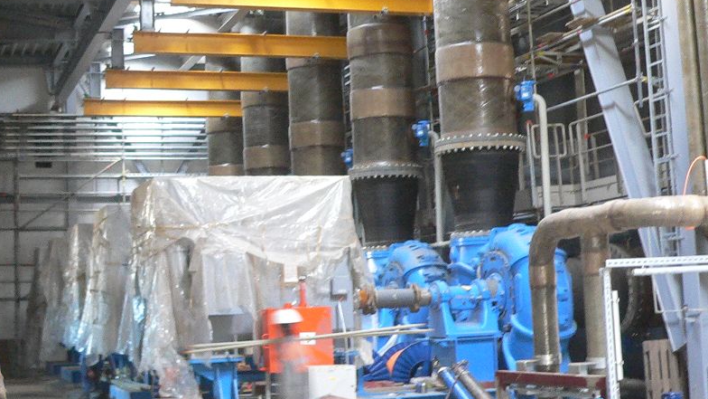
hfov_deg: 32.8
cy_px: 146
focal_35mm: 64
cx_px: 324
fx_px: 1201
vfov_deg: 18.8
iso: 200
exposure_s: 1/8
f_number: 2.8
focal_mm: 6
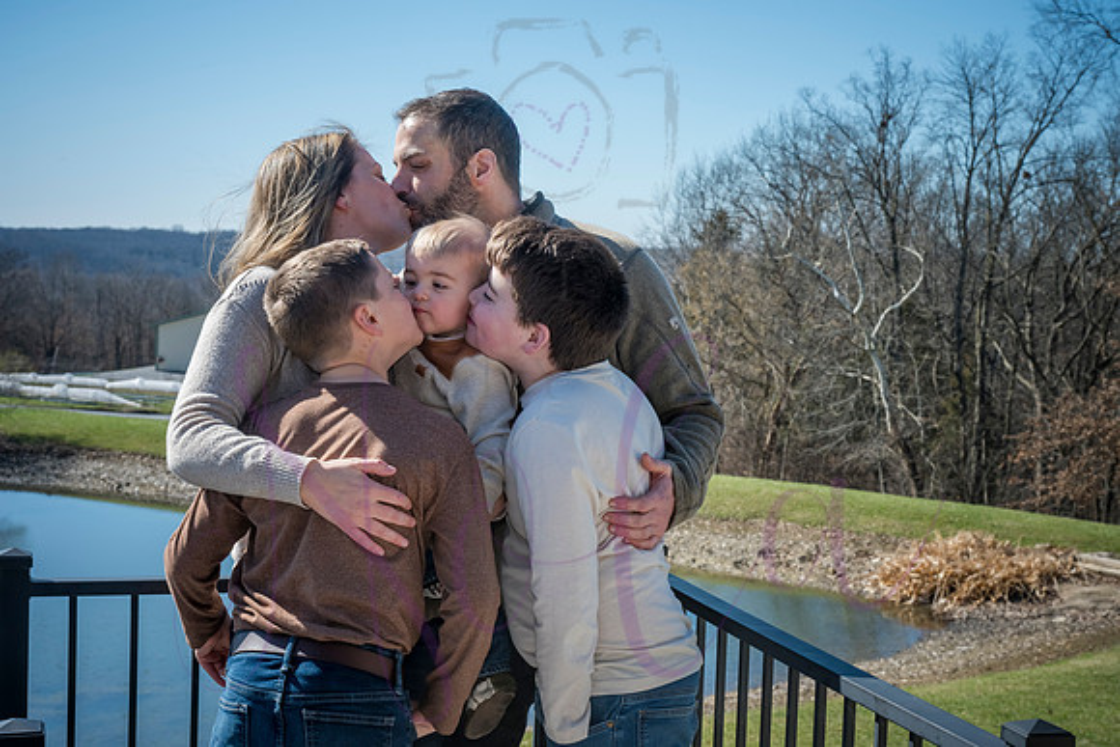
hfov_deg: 33.9
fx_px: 1836
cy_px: 374
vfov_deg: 23.0
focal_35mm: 59
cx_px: 560
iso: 400
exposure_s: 1/320
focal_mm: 59
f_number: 13
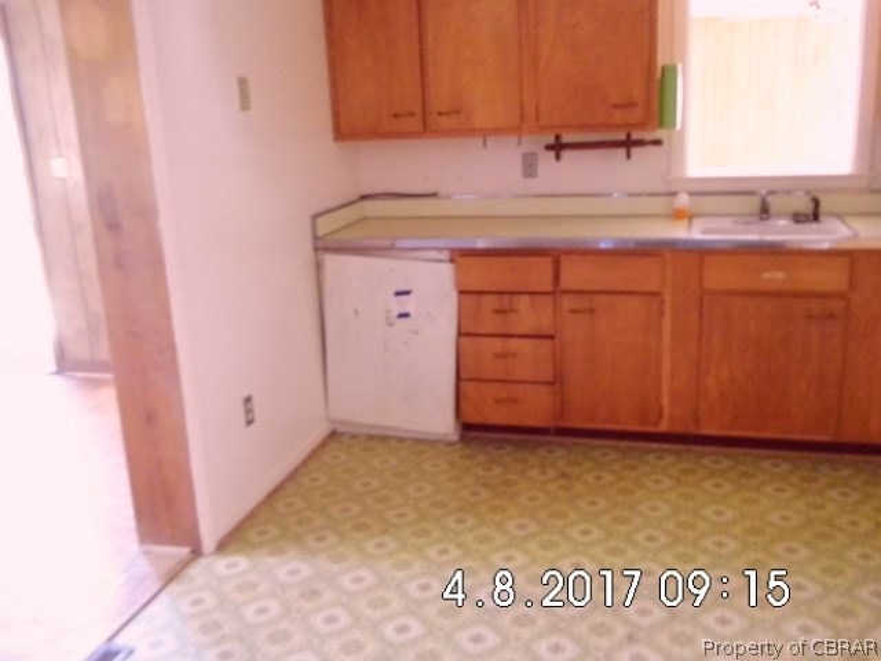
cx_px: 440
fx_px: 865
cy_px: 330
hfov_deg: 54.0
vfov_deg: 41.8
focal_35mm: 34
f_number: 3.3
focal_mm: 6.11
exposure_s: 1/15
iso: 800
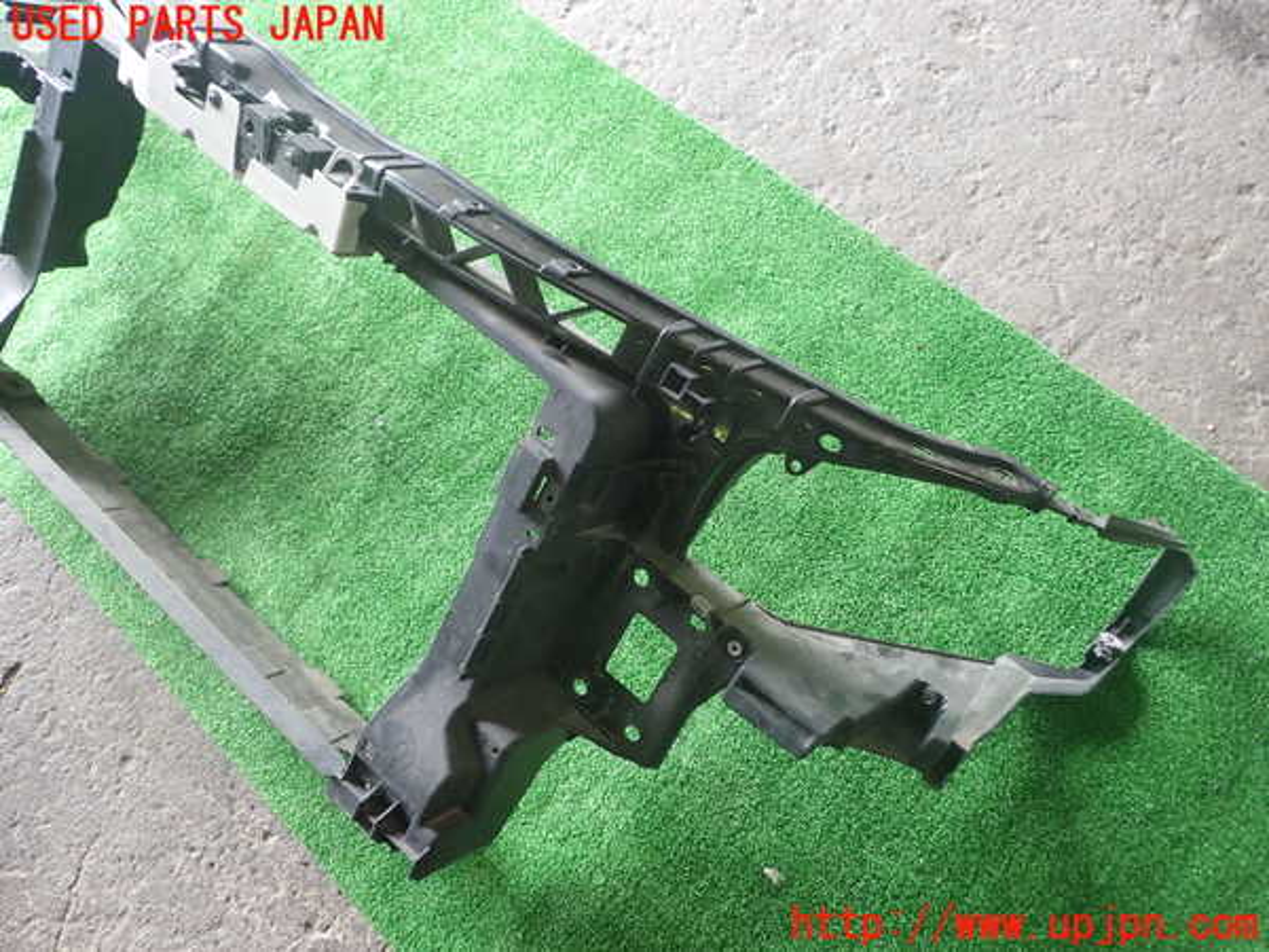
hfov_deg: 60.0
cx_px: 634
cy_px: 476
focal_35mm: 30
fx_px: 1100
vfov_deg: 46.8
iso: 200
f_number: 2.3
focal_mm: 5.4
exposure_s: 1/40
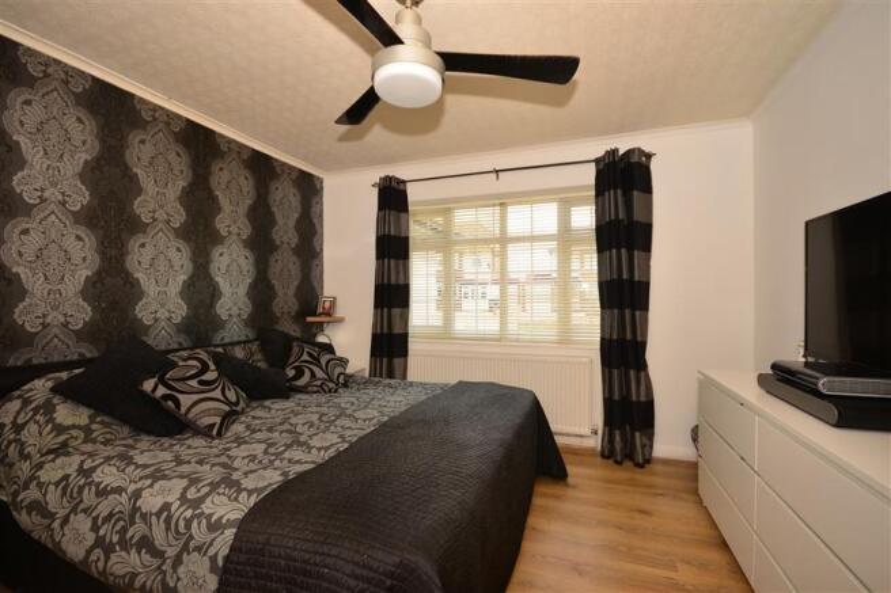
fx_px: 371
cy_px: 296
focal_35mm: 15
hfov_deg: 100.4
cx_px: 446
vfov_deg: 77.3
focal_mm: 10
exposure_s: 1/160
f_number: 7.1
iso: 200
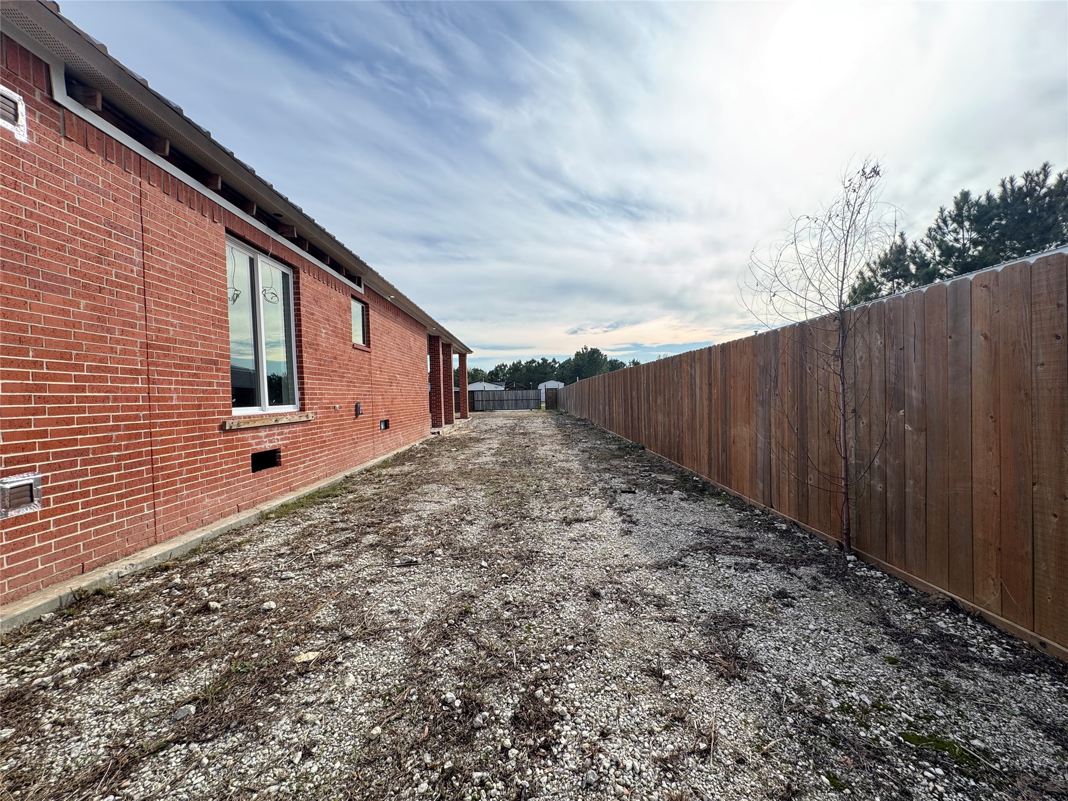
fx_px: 432
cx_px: 534
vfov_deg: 85.7
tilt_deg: -1.6
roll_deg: +1.4
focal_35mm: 14
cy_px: 400
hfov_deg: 102.1
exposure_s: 1/418
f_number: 2.2
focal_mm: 2.22
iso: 40
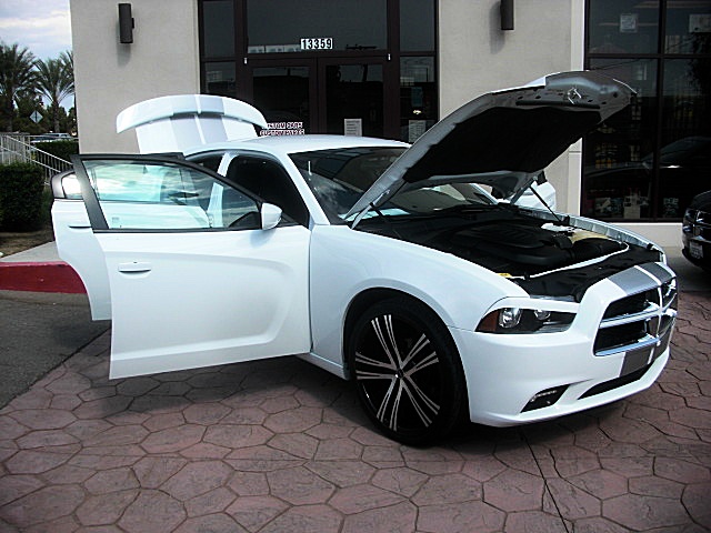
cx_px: 356
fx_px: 739
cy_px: 266
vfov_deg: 39.7
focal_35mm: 36
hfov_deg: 51.4
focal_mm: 6.3
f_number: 2.8
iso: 50
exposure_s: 1/800
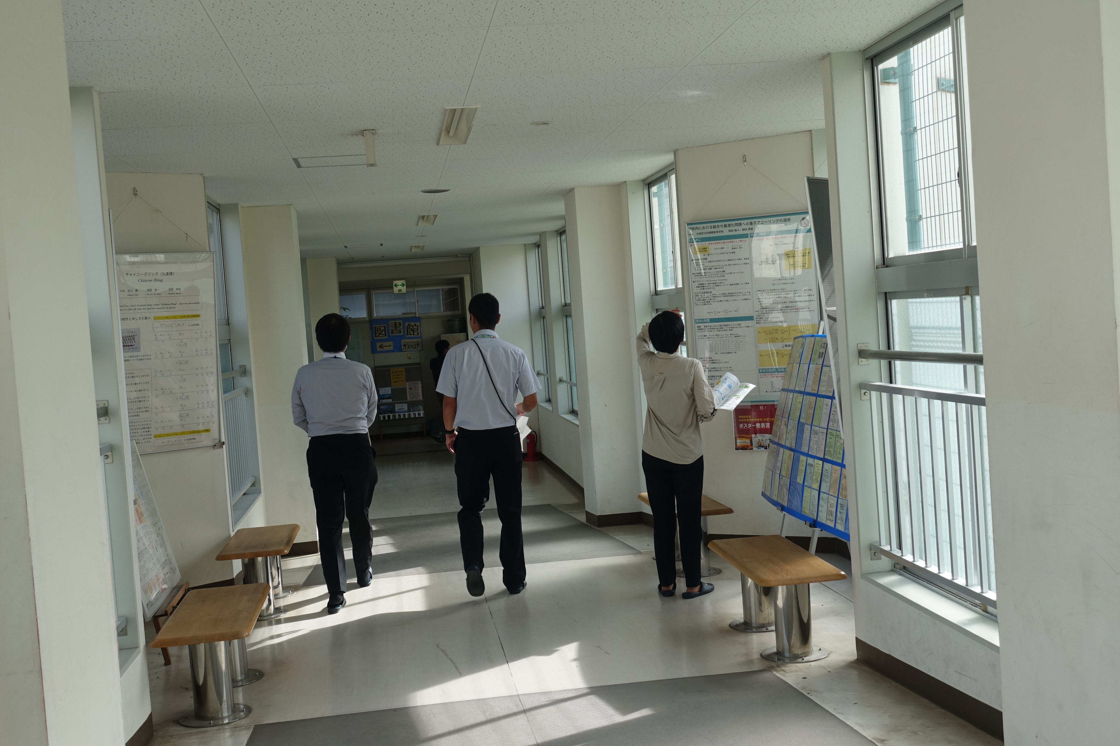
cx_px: 560
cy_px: 373
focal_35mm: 41
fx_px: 1275
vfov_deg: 32.6
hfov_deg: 47.4
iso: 125
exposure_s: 1/250
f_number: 4
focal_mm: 14.9
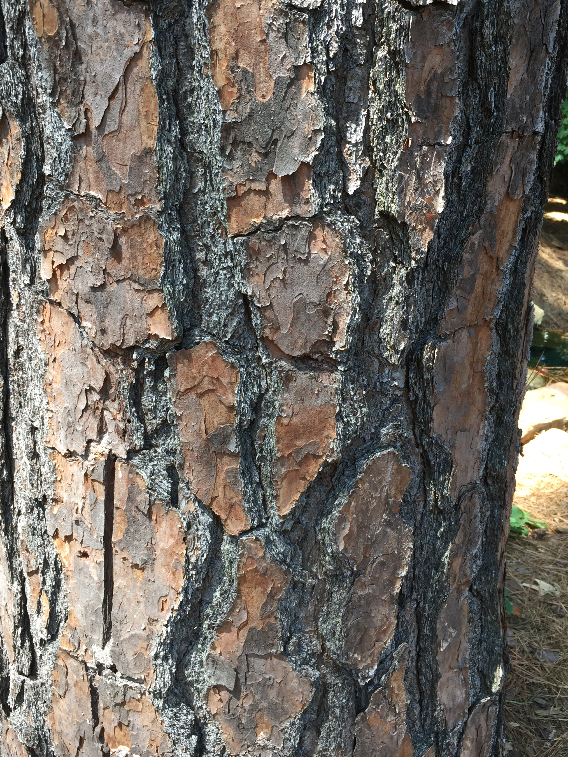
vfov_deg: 52.5
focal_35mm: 35
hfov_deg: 40.7
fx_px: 766
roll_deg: -2.3
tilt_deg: -18.6
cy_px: 329
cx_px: 274
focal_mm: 4.15
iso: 40
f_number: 2.2
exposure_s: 1/120
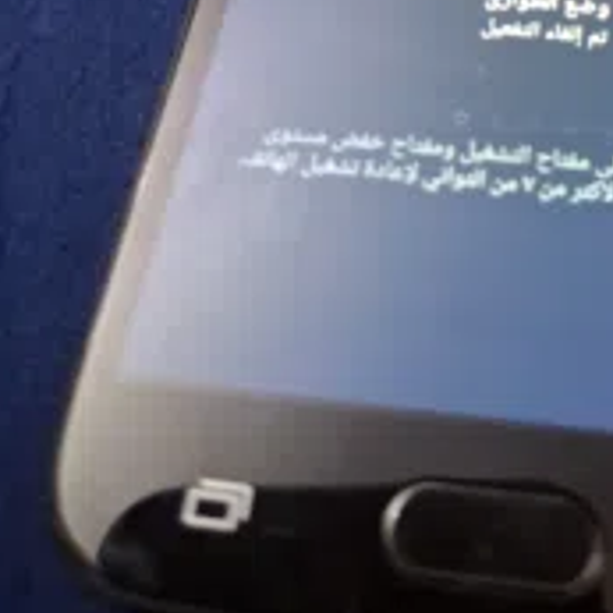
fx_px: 942
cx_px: 500
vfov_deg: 31.4
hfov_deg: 34.8
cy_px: -85
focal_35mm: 47
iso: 800
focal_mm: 5.54
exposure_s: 1/20
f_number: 1.8
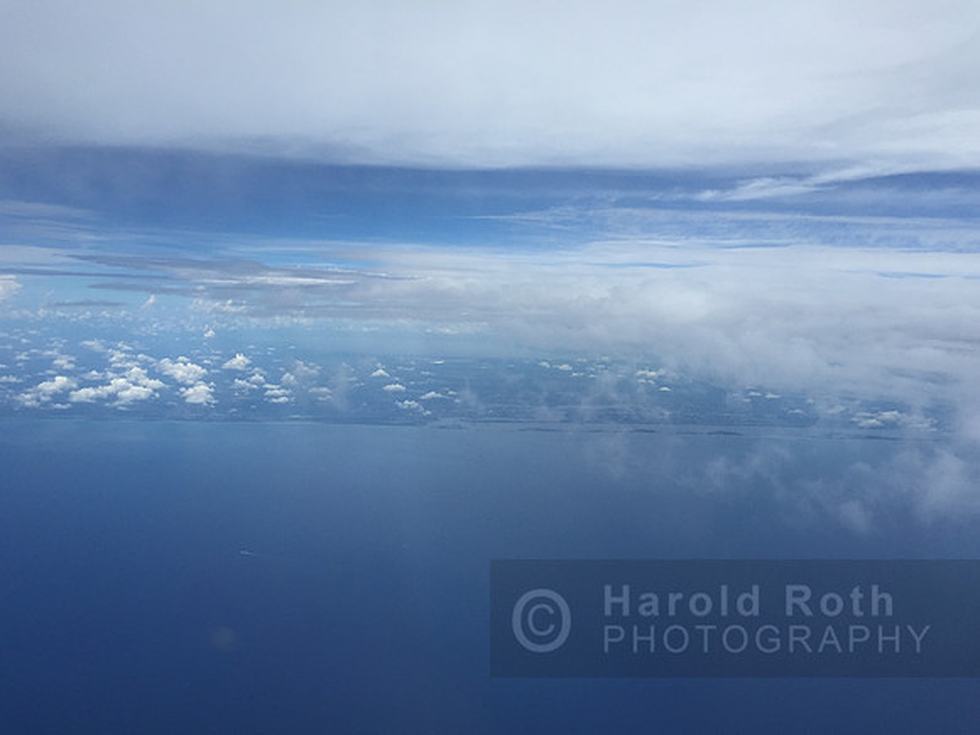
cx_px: 490
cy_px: 368
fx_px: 821
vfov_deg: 48.2
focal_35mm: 29
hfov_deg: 61.7
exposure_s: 1/3968
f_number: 2.2
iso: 32
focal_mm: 4.15
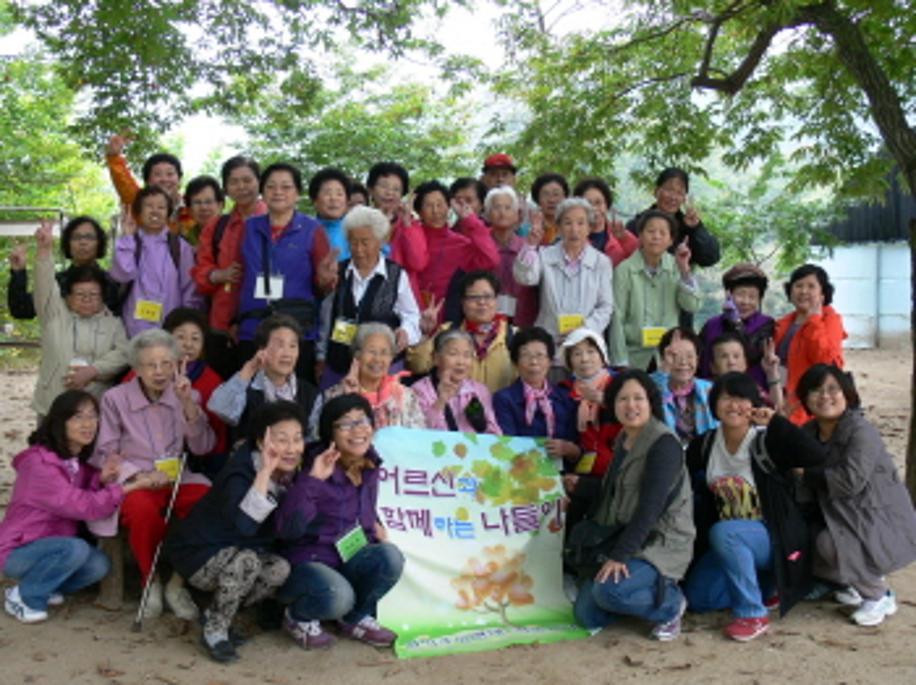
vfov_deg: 35.9
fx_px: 1058
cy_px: 342
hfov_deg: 46.8
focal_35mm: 40
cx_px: 458
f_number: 2.8
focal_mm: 8.2
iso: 80
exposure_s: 1/50
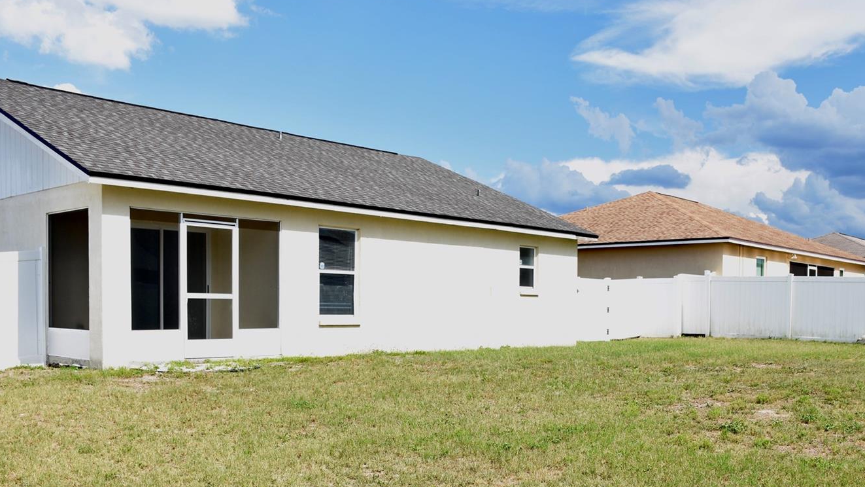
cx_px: 490
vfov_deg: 30.8
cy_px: 341
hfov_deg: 52.6
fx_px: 872
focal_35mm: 38
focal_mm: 20
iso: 100
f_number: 7.1
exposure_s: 1/200
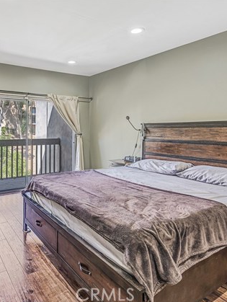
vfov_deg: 76.3
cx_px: 68
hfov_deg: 59.2
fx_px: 192
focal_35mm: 22
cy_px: 151
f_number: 8
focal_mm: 15
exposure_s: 1/4
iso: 100
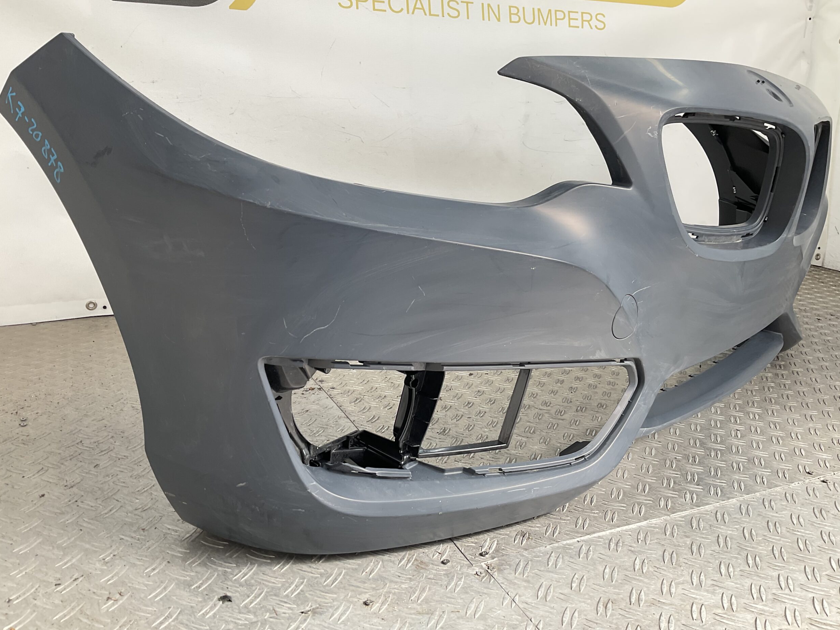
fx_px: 728
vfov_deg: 46.8
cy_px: 310
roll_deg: -3.6
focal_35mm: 30
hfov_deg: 60.0
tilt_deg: -15.4
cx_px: 431
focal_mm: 3
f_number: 1.8
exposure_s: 1/164
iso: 16
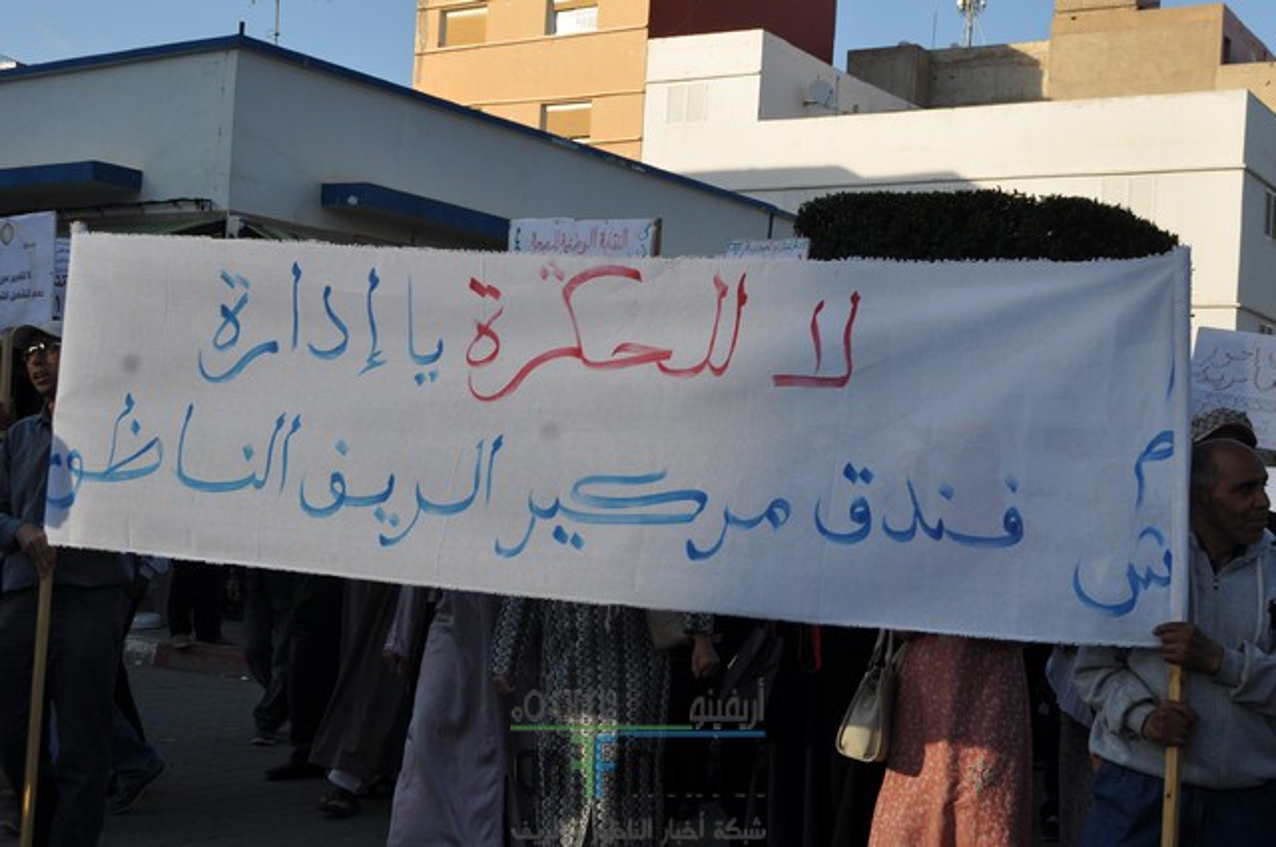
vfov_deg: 28.0
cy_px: 424
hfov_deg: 41.2
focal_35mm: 48
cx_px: 638
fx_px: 1699
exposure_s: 1/320
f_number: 9
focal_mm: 32
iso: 200
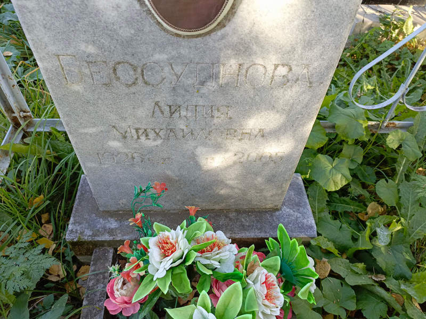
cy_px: 160
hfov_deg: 69.4
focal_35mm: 25
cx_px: 213
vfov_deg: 54.9
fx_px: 308
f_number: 1.69
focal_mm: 4.76
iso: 144
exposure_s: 1/100
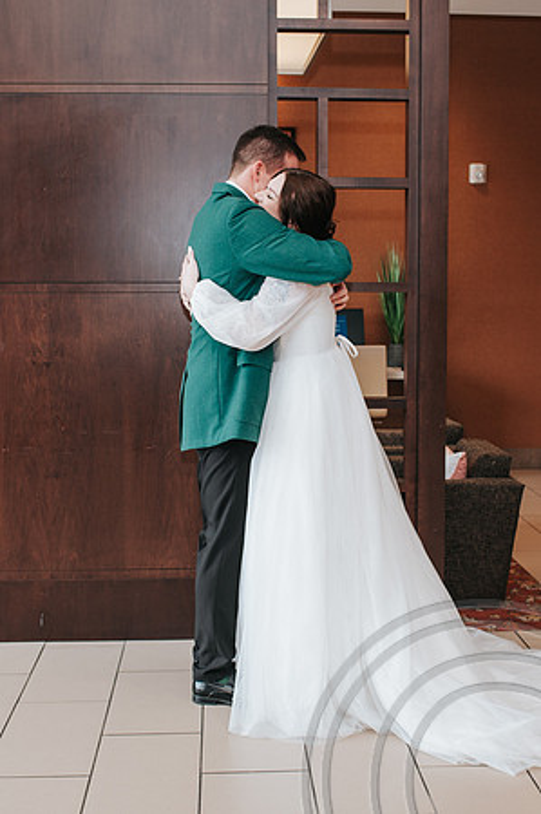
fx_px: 1191
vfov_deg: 37.7
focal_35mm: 53
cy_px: 407
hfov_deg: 25.6
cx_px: 299
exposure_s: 1/200
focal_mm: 35
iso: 800
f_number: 3.2
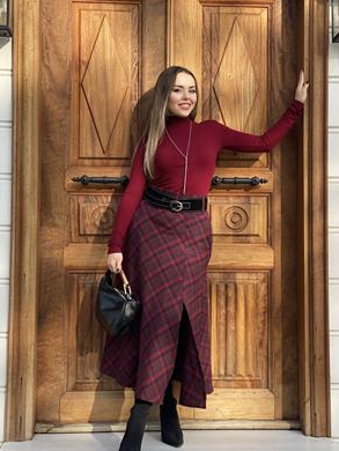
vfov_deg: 34.9
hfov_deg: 26.6
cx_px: 171
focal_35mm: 55
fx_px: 717
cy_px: 236
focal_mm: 6
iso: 20
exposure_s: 1/564
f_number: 2
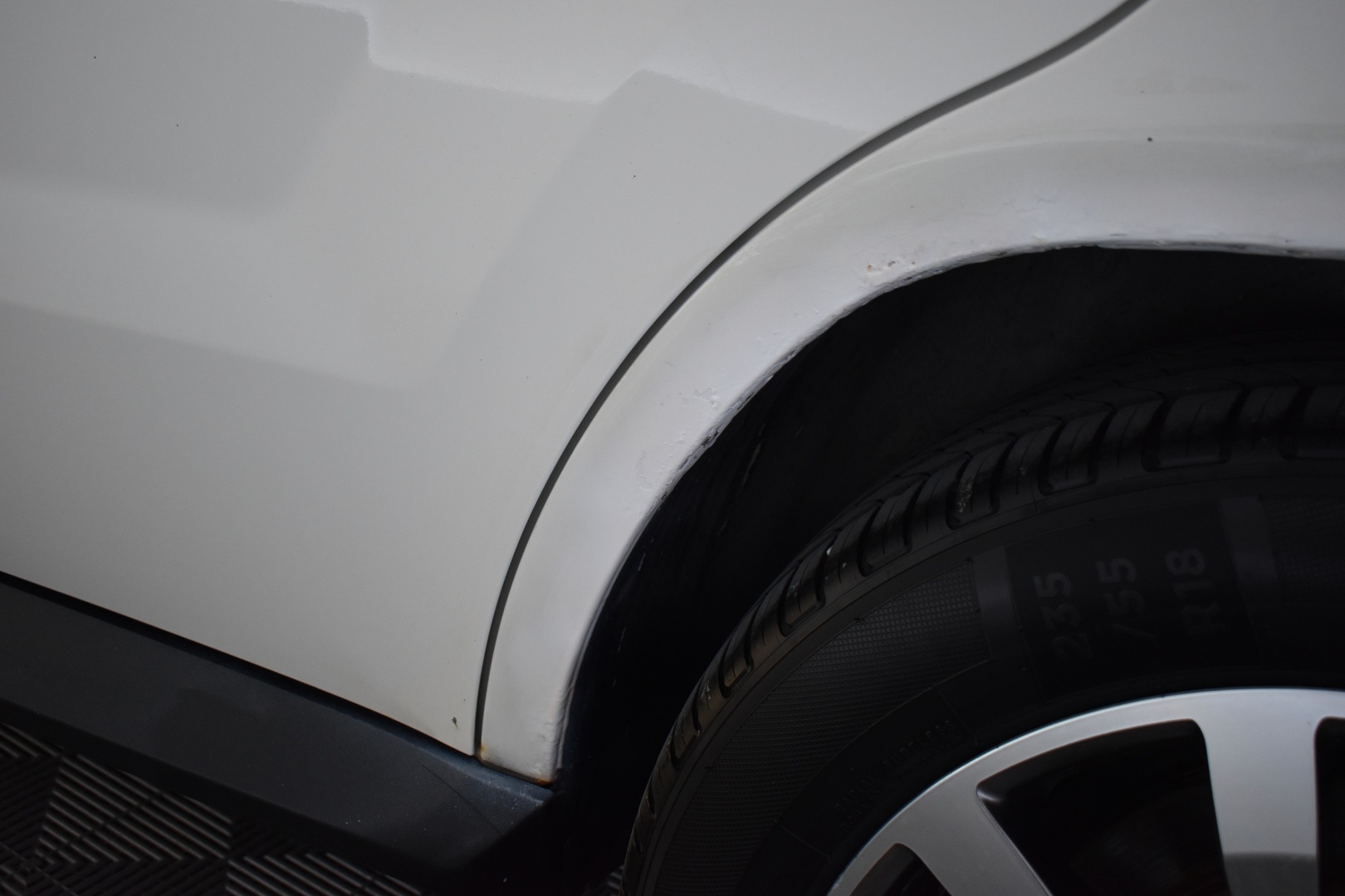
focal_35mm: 39
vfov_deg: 34.2
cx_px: 672
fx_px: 1457
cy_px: 448
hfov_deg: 49.6
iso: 1000
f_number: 4
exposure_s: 1/60
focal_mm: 26
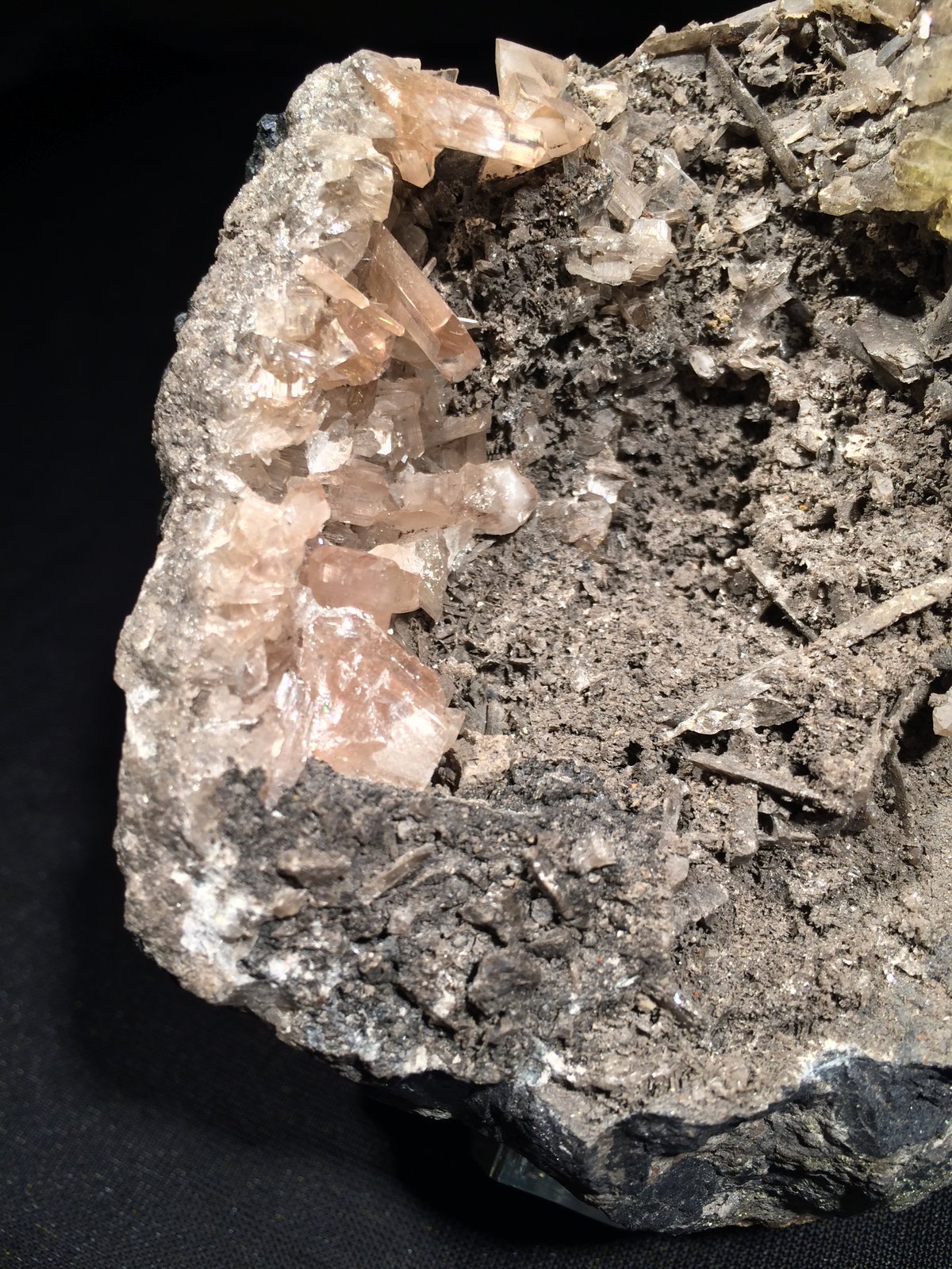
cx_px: 476
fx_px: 1063
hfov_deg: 48.2
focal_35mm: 29
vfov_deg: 61.7
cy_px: 634
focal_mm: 4.15
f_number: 2.2
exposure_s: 1/60
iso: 40
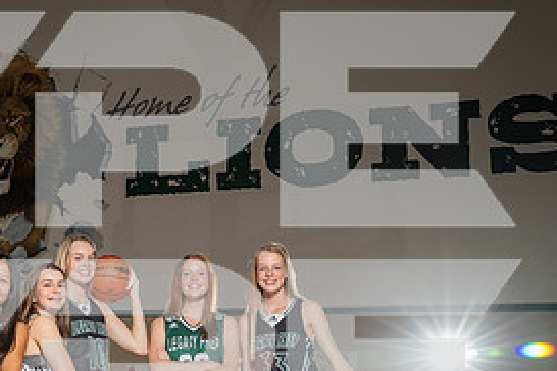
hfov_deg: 35.3
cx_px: 2
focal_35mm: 51
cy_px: 368
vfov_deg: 25.2
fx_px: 789
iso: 320
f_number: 6.3
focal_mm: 24
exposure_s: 1/250
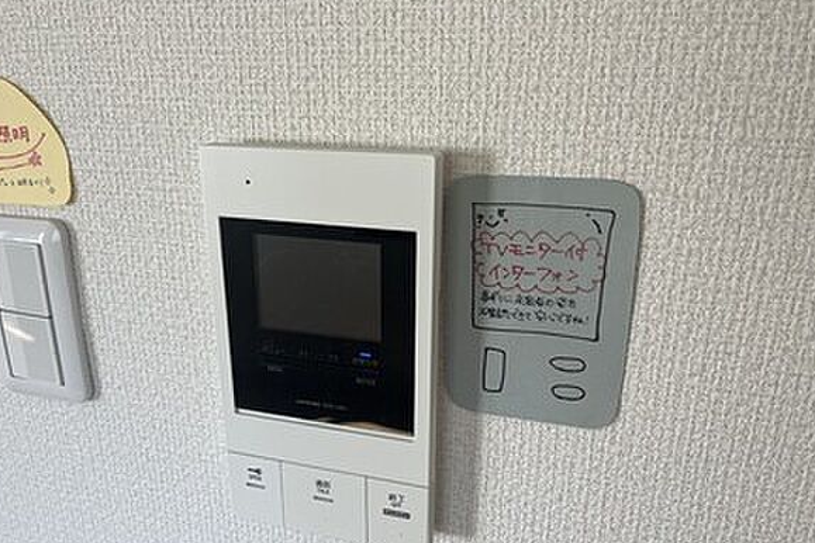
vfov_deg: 46.3
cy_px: 300
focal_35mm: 28
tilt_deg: -20.3
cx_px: 403
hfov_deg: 65.5
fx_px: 634
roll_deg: -0.8
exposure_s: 1/122
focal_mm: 5.1
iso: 50
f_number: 1.6
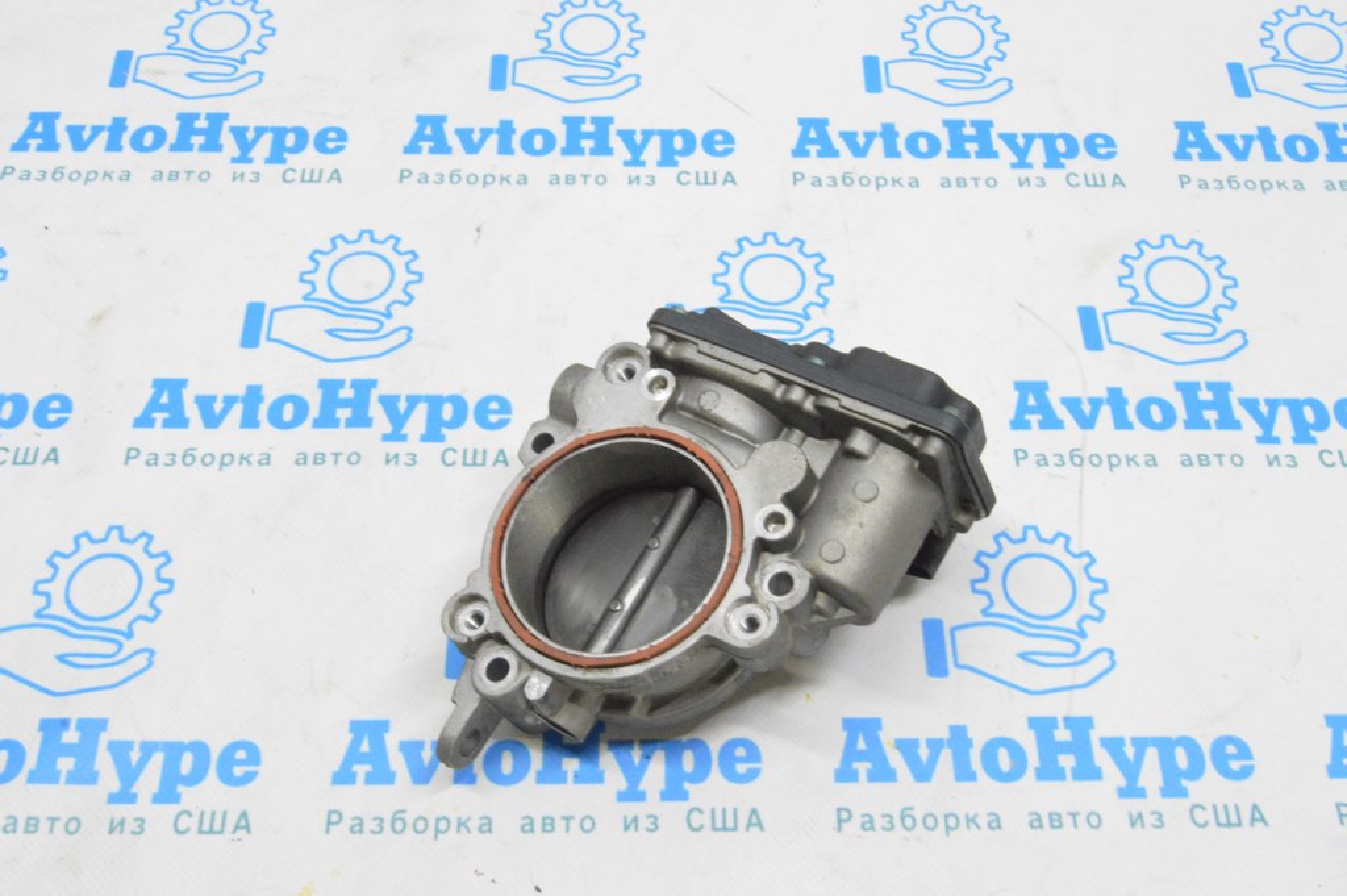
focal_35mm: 39
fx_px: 1458
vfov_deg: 34.2
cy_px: 448
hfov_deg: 49.6
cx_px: 674
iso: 6400
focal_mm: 26
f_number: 20
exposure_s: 1/15
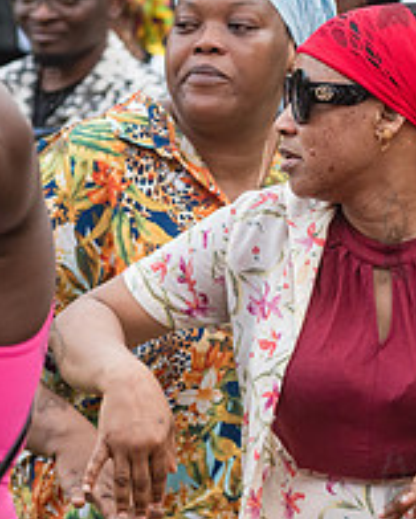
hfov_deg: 5.3
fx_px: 4475
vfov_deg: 6.6
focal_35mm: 291
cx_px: 392
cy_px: 237
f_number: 4.5
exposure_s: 1/500
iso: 1600
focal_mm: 105
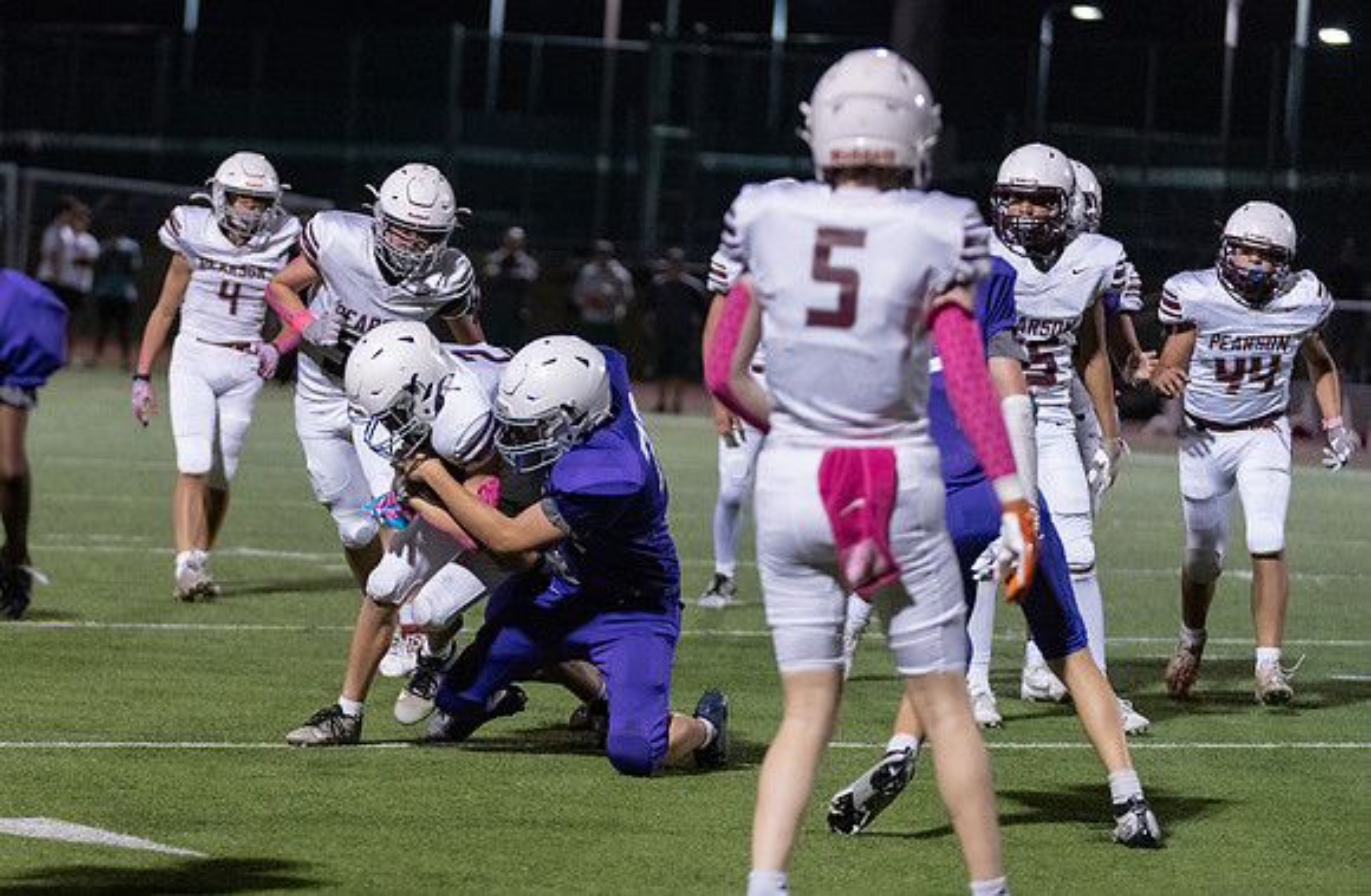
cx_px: 436
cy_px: 481
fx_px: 7326
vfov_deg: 7.0
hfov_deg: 10.7
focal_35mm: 194
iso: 6400
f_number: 2.8
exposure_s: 1/1250
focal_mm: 133
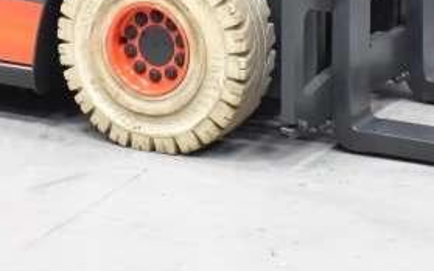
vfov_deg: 8.1
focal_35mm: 151
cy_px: -347
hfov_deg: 13.8
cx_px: 100
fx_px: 1787
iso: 1600
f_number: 4.5
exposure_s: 1/30
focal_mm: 23
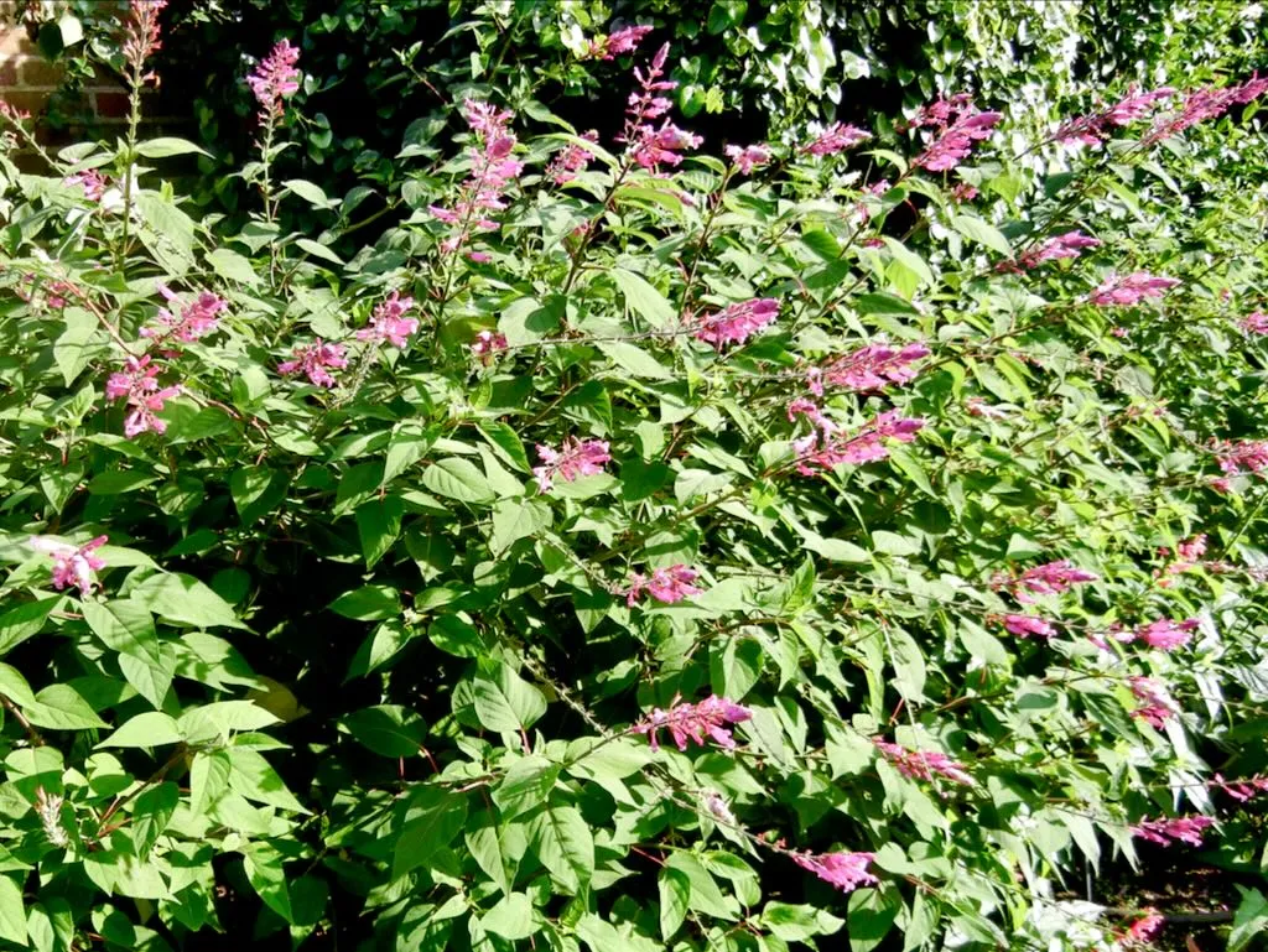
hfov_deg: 59.9
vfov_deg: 46.8
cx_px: 634
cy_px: 476
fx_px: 1099
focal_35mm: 30
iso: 160
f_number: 3.5
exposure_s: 1/256
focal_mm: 5.4
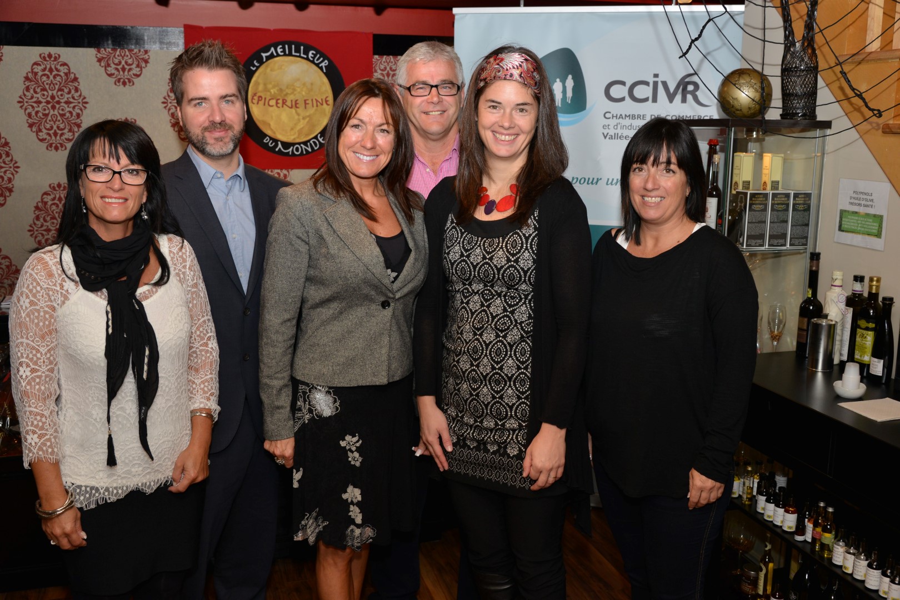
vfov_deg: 37.9
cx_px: 450
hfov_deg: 54.4
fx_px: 875
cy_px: 300
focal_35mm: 35
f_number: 6.3
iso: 400
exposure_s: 1/160
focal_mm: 35
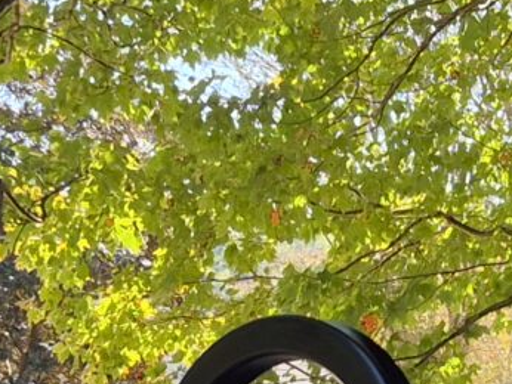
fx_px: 2516
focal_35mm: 170
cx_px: 663
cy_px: 651
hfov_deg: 11.3
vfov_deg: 8.5
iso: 25
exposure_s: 1/465
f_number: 1.8
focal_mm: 5.4
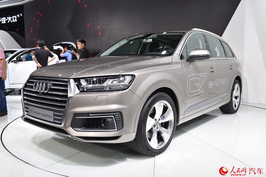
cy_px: 88
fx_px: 237
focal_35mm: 32
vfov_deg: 41.1
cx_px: 133
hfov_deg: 58.7
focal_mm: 32
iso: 500
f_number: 6.3
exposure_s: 1/160
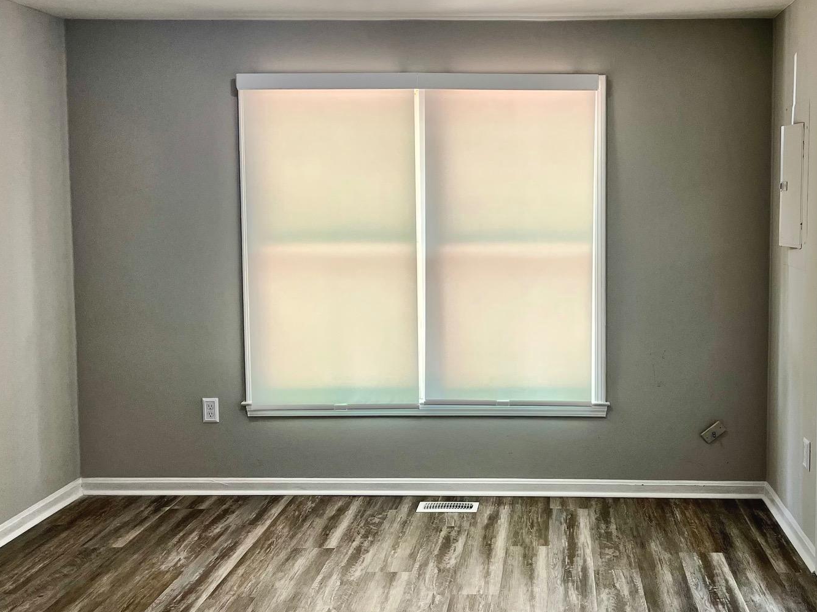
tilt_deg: -3.9
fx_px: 944
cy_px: 253
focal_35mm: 40
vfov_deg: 35.9
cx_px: 528
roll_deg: -0.1
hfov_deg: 46.2
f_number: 1.6
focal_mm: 5.1
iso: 100
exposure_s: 1/120
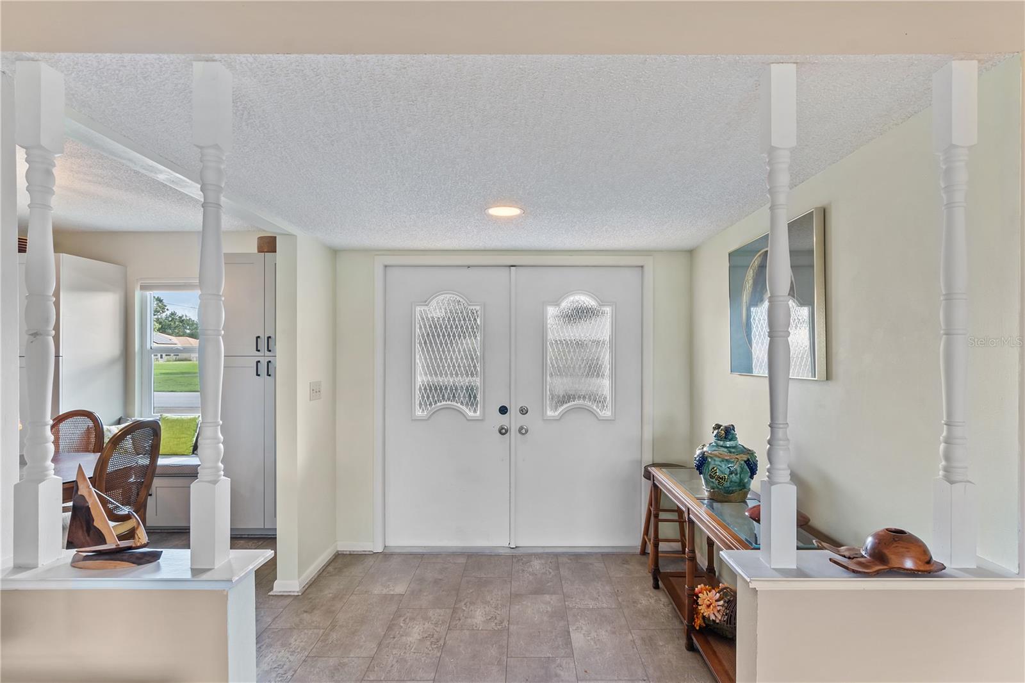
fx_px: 470
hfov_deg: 95.0
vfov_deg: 72.0
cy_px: 342
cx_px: 512
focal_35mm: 16
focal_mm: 11
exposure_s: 1.3
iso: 200
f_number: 14
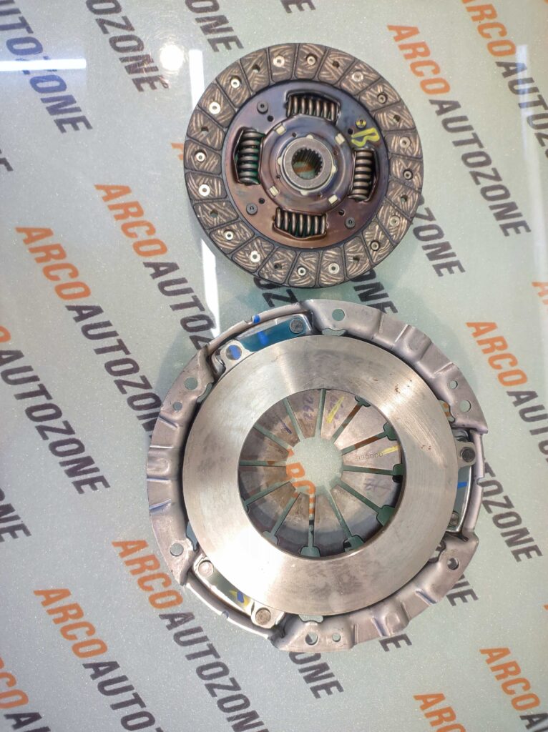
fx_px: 359
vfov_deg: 91.1
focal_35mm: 17
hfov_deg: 74.6
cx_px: 274
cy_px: 366
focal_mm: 4.74
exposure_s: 1/33
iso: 1103
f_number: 1.79
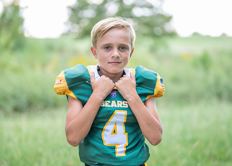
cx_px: 119
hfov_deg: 28.4
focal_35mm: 70
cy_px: 83
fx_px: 458
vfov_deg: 20.5
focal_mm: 50
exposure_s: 1/1250
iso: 320
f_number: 1.2
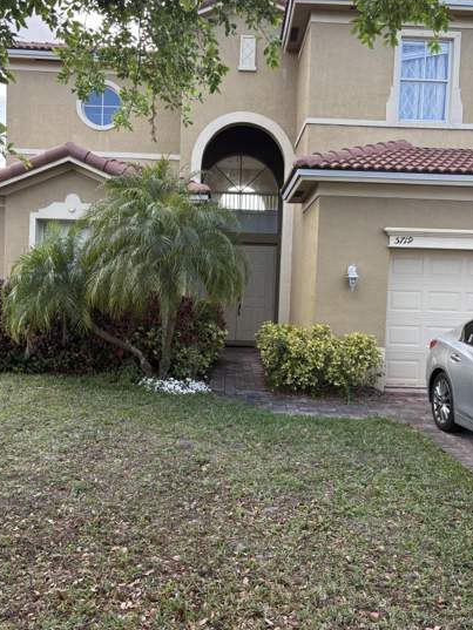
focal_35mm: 31
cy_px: 311
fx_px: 565
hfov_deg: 45.5
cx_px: 236
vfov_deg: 58.3
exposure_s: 1/453
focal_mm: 5.96
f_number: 1.6
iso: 64
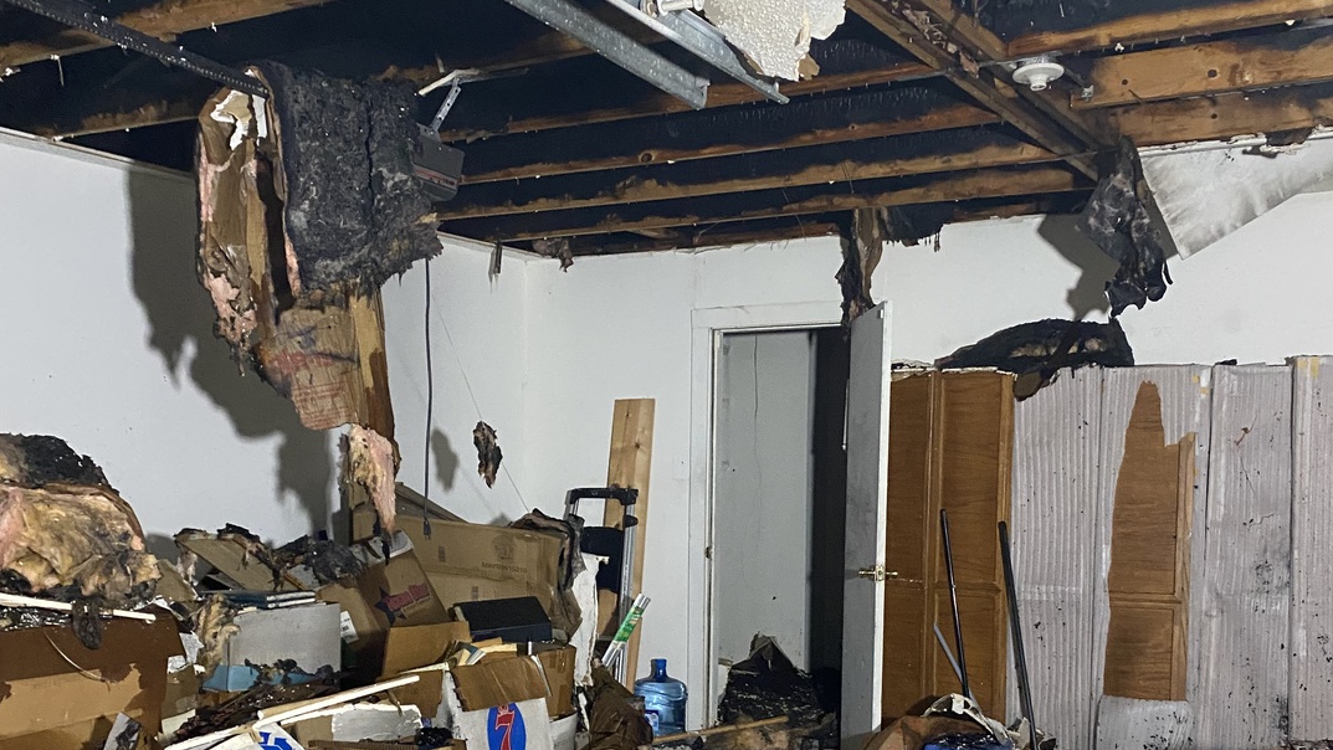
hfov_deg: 52.8
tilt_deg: -3.2
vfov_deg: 30.5
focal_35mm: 38
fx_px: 1343
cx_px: 663
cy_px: 587
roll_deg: -1.0
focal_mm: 4.25
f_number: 1.8
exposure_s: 1/40
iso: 500
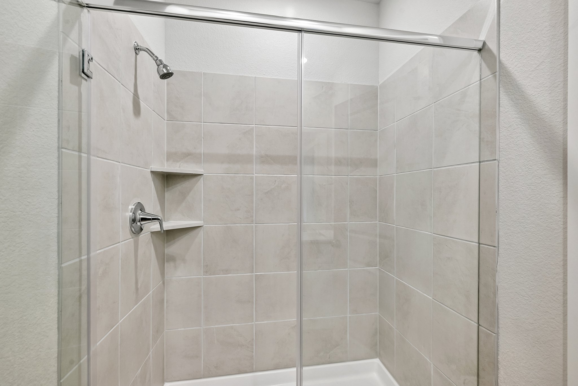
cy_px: 193
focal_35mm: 15
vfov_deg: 77.3
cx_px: 289
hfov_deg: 100.4
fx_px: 241
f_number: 8
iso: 400
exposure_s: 1/15
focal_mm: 15
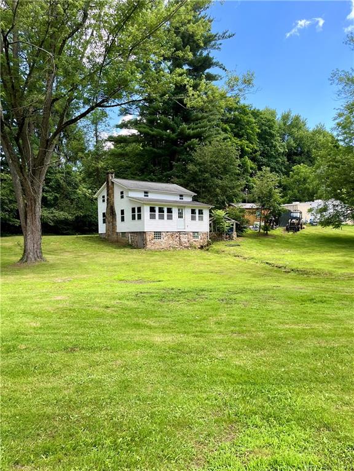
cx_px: 177
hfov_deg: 53.1
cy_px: 236
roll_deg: +2.8
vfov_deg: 67.3
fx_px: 355
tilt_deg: +0.9
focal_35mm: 26
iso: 50
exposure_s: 1/550
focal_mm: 5.1
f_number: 1.6
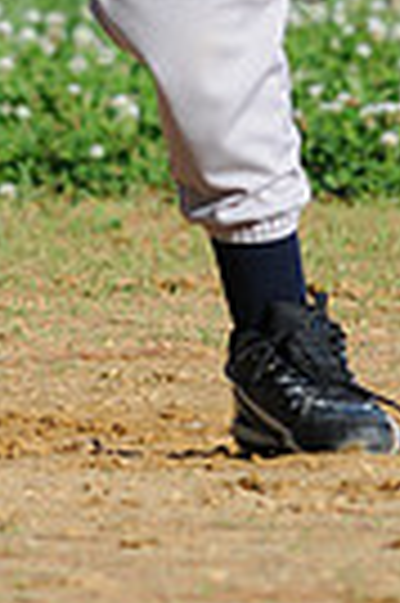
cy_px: -256
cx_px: 52
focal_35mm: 1955
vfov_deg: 1.1
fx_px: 32665
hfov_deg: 0.7
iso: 200
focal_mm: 300
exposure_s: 1/1600
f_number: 4
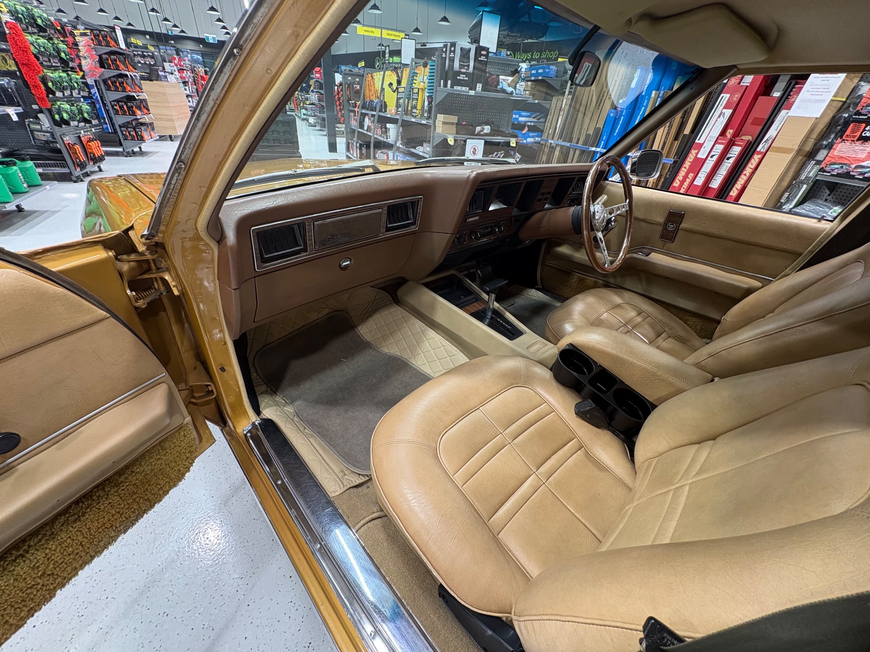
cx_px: 435
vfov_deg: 85.7
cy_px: 326
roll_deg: -3.5
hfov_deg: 102.1
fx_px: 352
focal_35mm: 14
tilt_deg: -32.6
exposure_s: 1/50
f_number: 2.2
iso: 200
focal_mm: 2.22
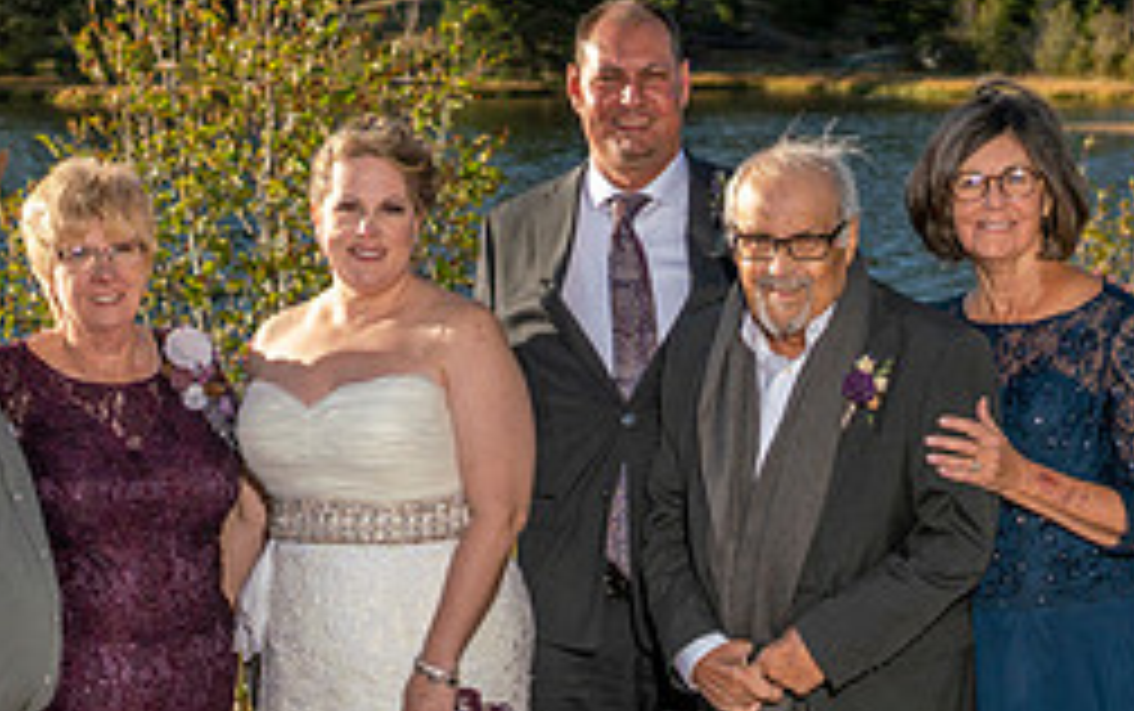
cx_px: 490
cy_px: 538
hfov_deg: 25.2
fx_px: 2536
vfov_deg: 15.9
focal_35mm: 82
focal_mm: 35
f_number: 2.8
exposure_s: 1/4000
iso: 250
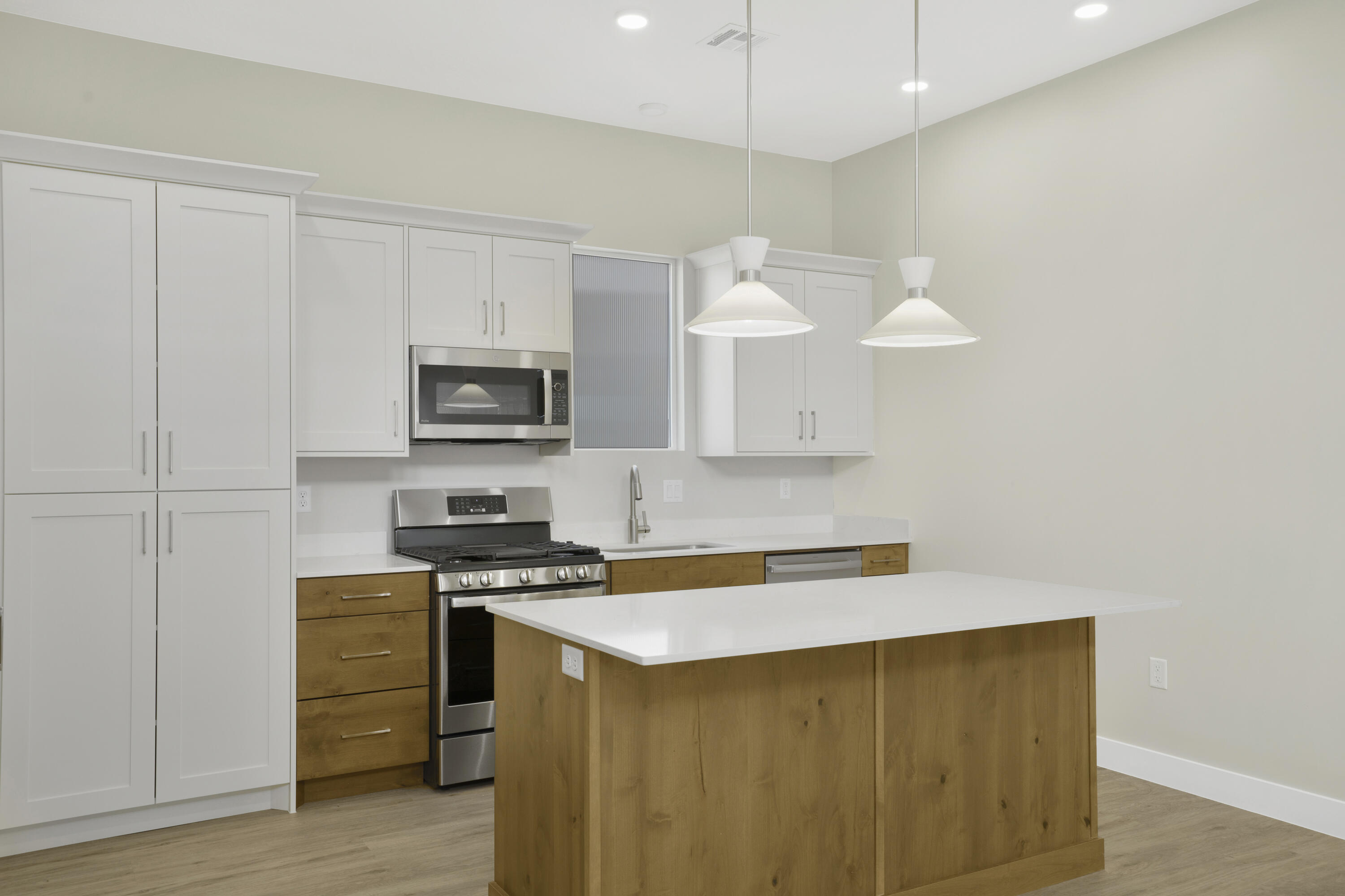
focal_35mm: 28
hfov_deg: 65.5
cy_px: 448
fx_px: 1046
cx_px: 672
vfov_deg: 46.4
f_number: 9
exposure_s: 1/6
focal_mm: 28
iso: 250
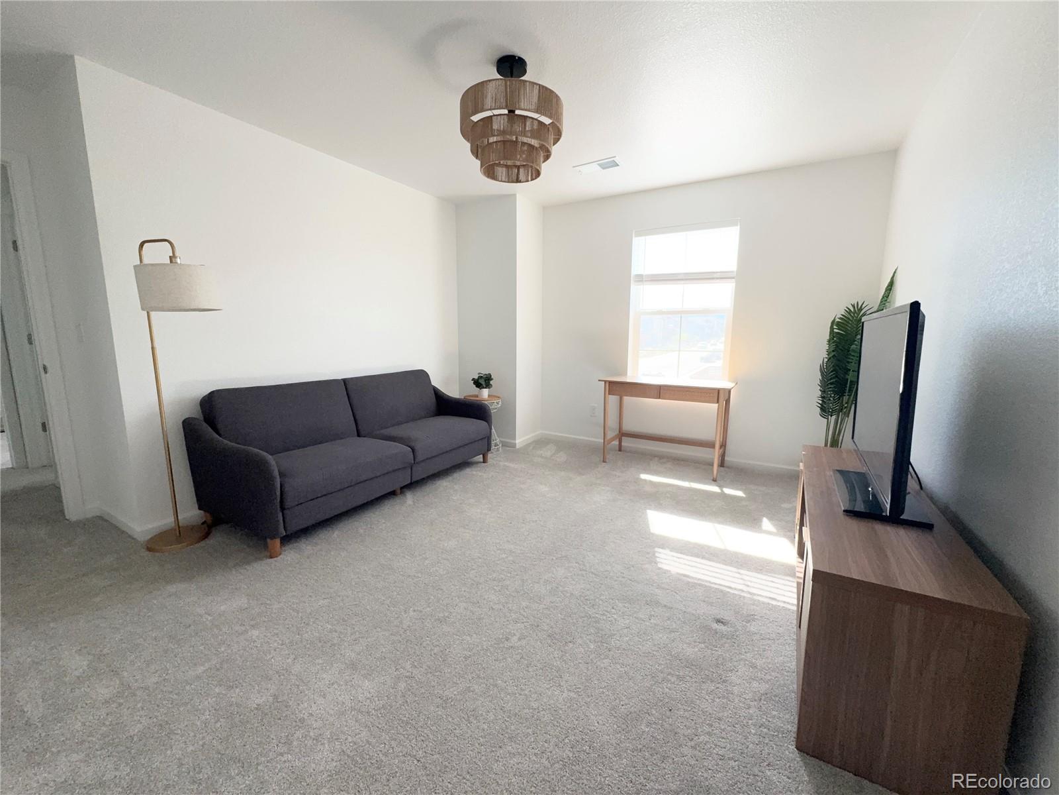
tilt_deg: -9.9
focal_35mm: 14
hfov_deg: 102.1
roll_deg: -0.4
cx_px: 530
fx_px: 428
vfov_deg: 85.7
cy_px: 398
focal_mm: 2.22
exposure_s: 1/187
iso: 40
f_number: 2.2
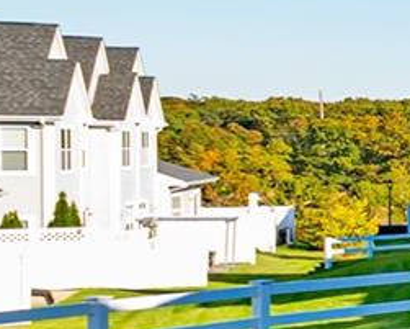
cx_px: 1519
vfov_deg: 14.4
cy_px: 180
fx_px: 1299
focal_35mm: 107
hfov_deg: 9.0
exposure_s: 1/250
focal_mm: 14
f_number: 8
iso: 400
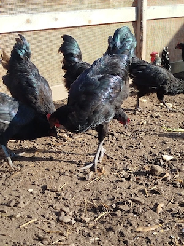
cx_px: 92
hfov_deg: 25.7
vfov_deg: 33.8
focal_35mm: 57
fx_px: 404
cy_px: 123
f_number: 1.7
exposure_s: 1/400
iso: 50
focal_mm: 5.31
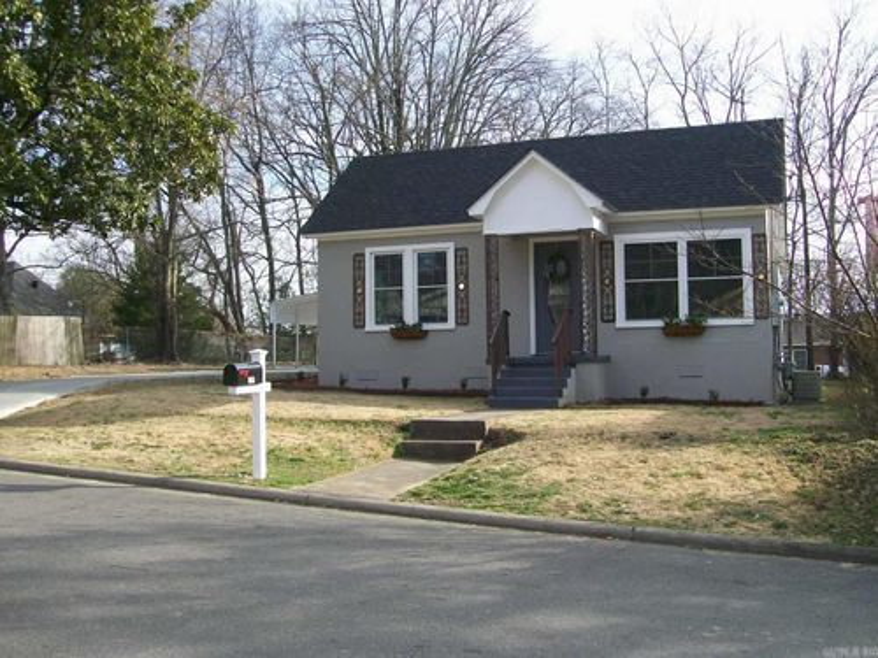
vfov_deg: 39.7
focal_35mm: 36
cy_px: 329
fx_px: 913
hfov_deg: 51.4
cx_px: 439
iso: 80
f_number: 2.7
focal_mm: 6
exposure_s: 1/615
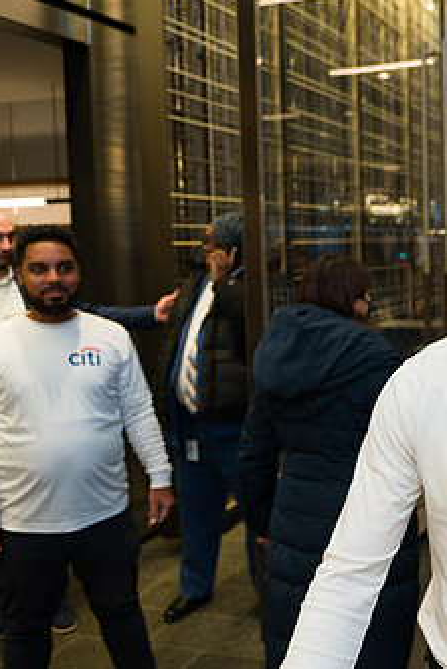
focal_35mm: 42
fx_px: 781
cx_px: 485
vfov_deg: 46.4
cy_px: 319
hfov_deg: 29.0
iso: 400
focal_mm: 24
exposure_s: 1/200
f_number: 3.2
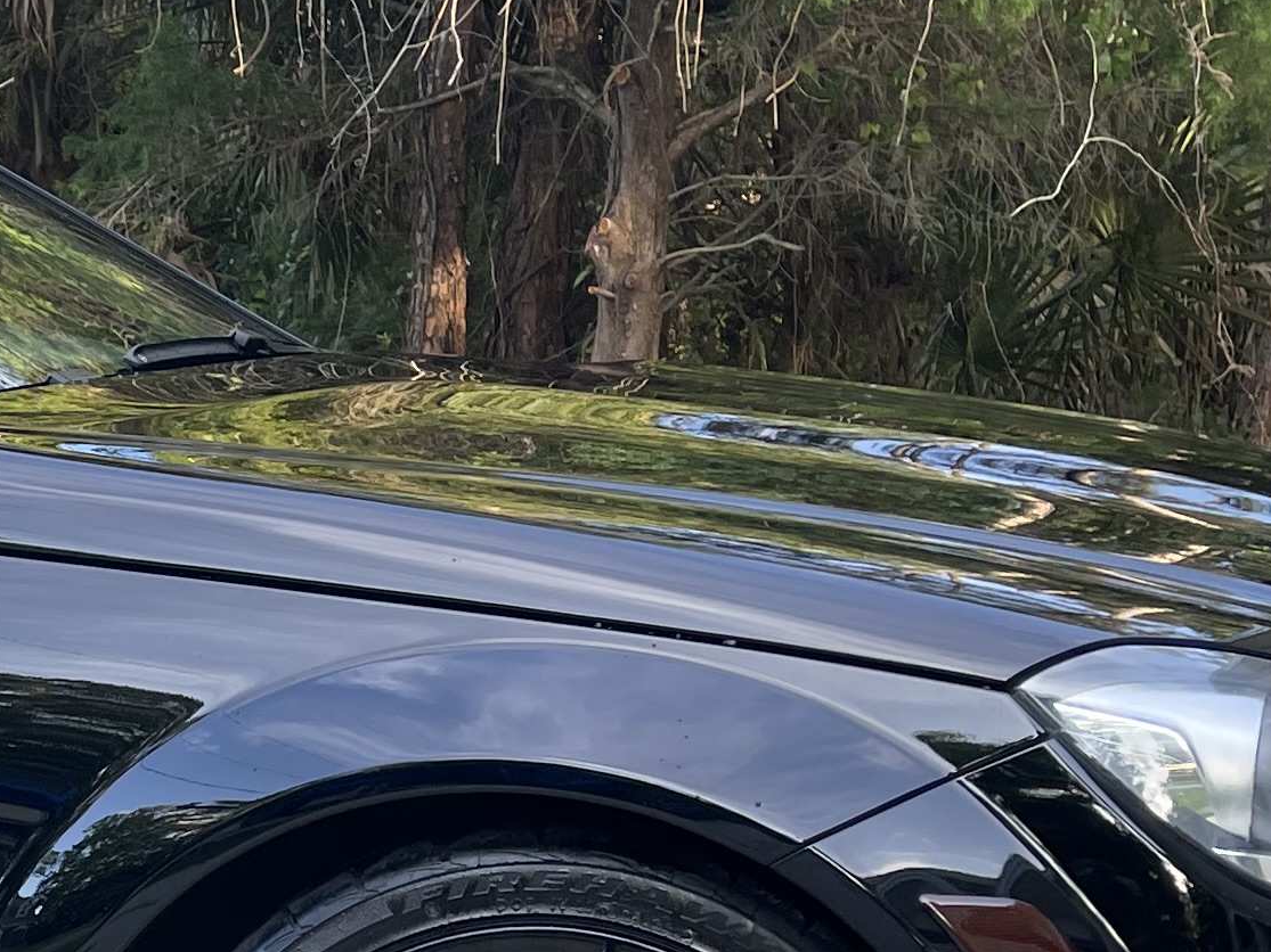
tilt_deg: -13.3
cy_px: 1109
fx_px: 3451
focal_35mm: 94
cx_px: -263
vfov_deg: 15.2
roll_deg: +1.2
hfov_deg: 19.6
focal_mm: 5.1
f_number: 1.6
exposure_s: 1/211
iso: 32
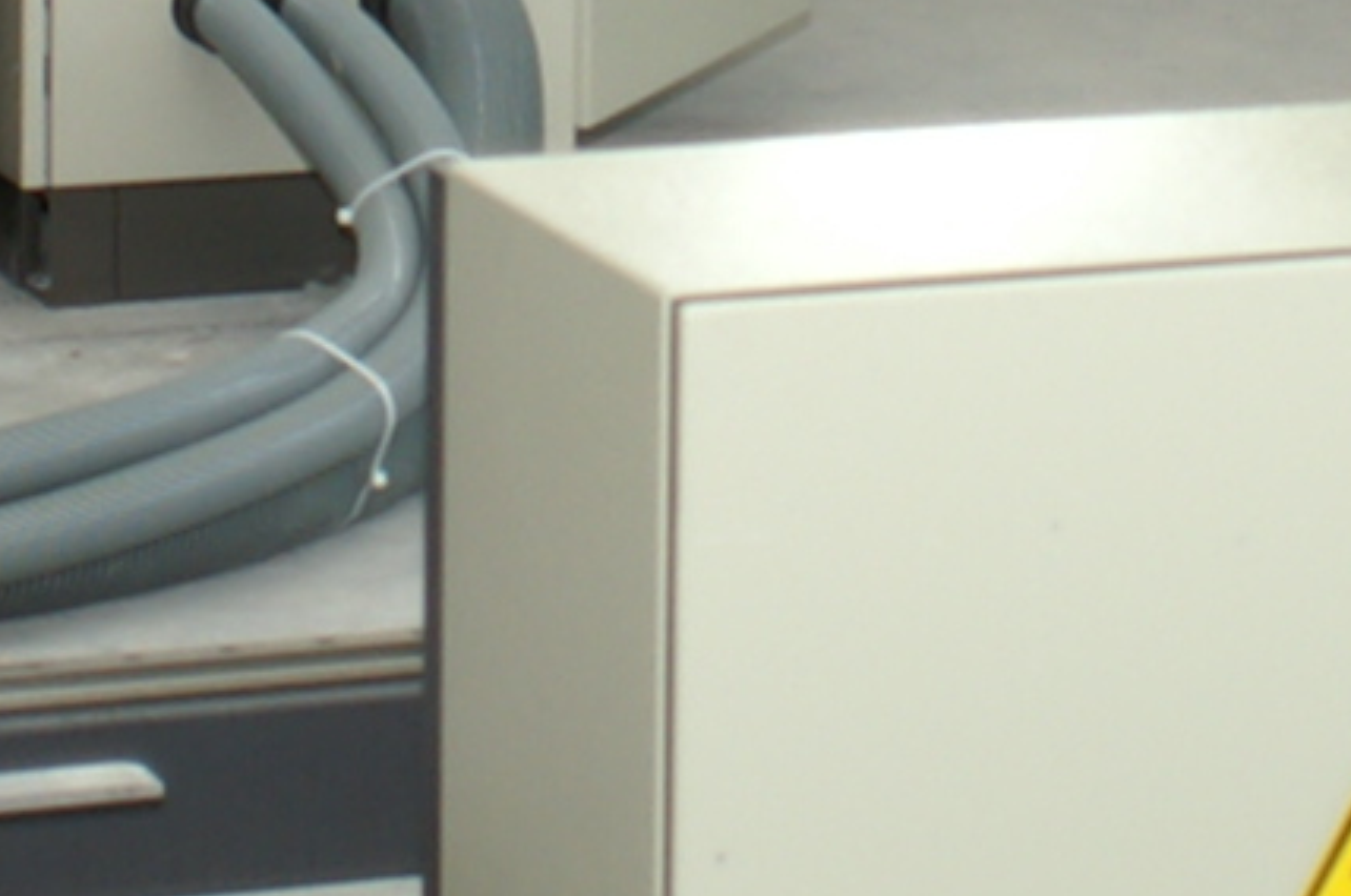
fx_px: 7906
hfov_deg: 9.8
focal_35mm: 211
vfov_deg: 6.4
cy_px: -663
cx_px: 729
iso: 200
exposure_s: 1/90
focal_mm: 20
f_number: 2.8
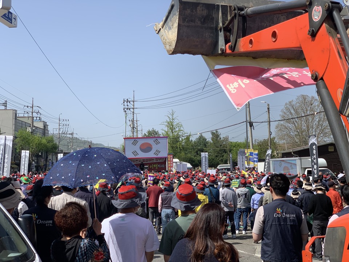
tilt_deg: +5.5
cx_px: 174
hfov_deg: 36.8
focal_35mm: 52
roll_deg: +0.6
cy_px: 131
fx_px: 524
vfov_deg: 28.0
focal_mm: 6
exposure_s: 1/1142
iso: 16
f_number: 2.4
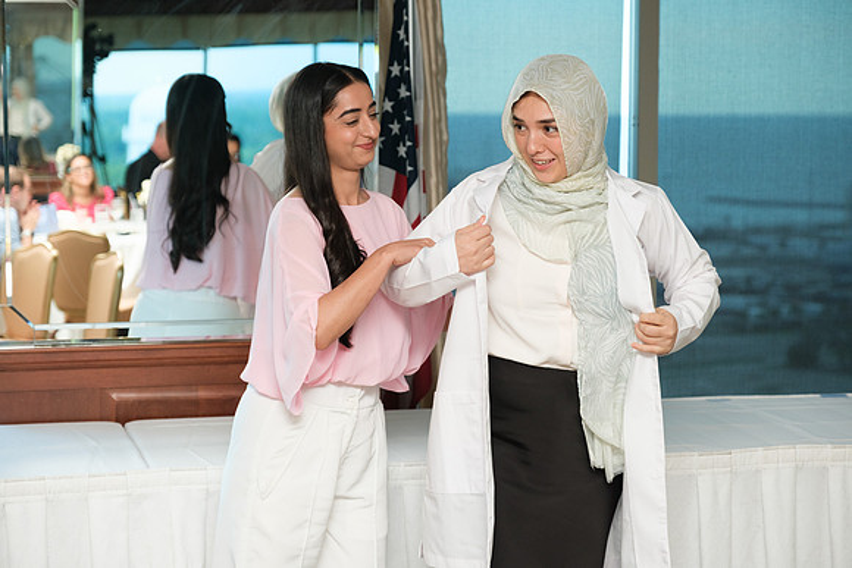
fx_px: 1894
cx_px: 426
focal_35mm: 80
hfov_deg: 25.4
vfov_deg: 17.1
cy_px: 284
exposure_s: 1/125
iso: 640
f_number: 2.8
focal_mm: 53.3
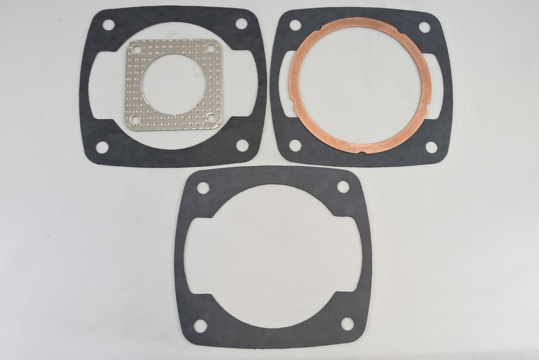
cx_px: 270
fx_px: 494
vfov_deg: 40.0
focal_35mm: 33
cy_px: 180
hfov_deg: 57.2
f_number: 3.8
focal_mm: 12.3
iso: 400
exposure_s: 1/200
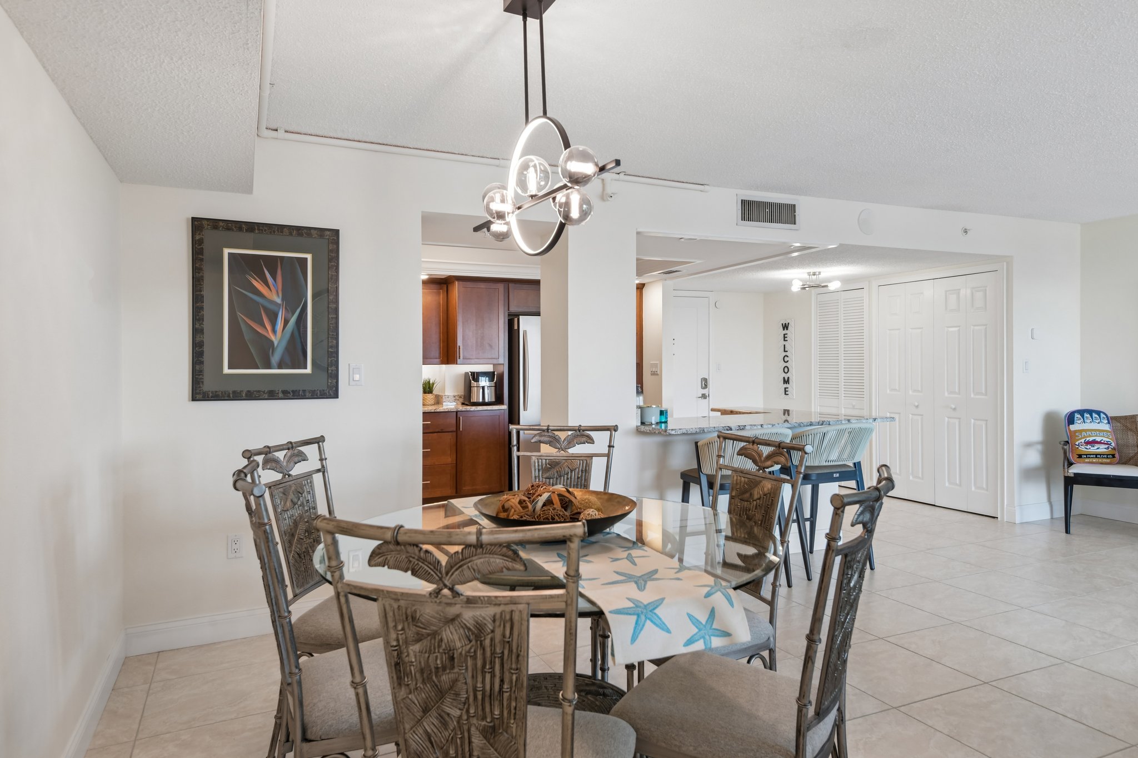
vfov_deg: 57.2
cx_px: 569
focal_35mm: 22
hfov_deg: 78.6
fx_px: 695
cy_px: 379
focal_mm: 22
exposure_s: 1/15
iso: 400
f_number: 8
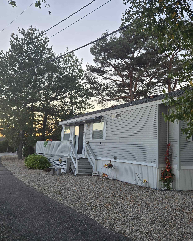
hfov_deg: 48.3
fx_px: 214
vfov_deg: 58.8
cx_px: 114
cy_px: 120
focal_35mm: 30
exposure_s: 1/180
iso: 32
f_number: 1.8
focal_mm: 5.4
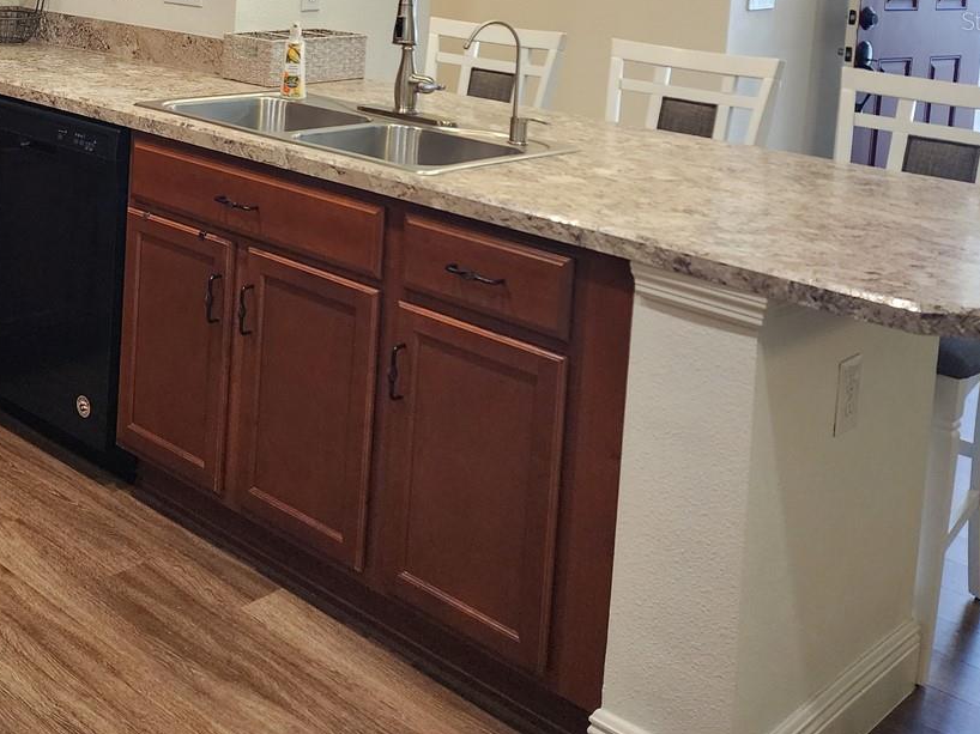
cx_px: 116
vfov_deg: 30.2
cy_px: 20
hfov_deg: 39.4
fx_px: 1274
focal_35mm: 45
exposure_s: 1/120
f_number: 1.8
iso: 250
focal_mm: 6.4
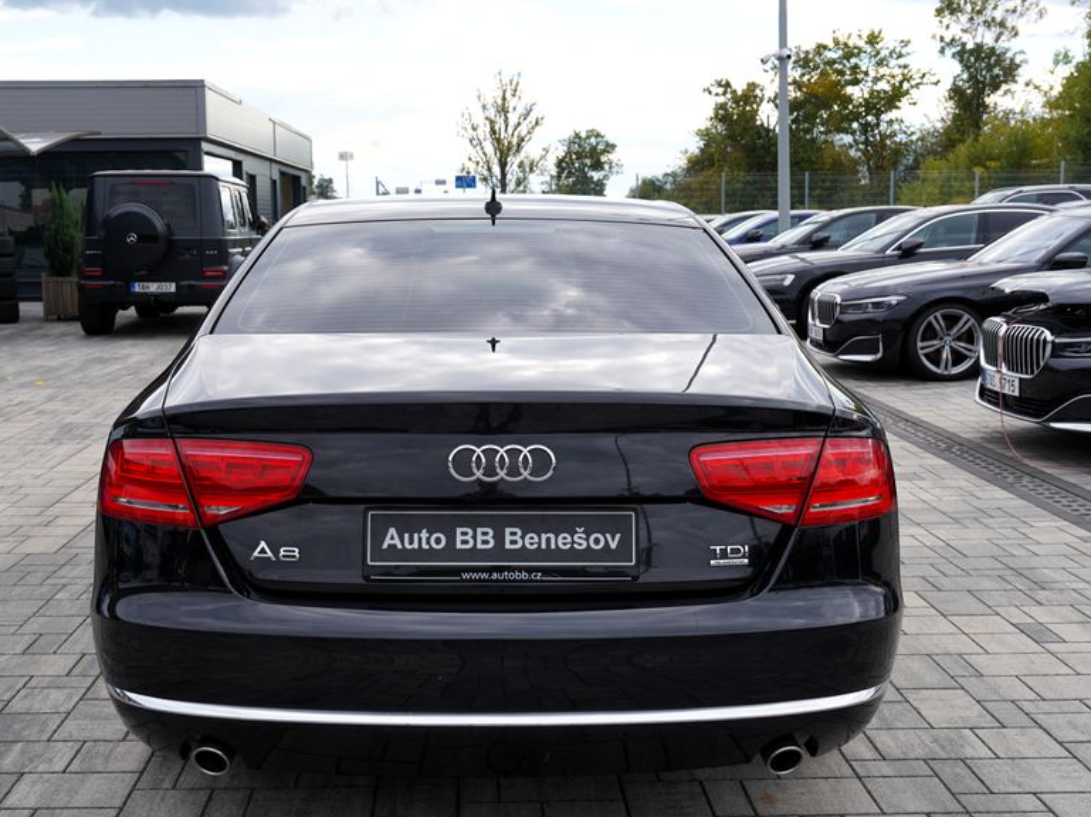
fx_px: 1292
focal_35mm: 41
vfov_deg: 35.1
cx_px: 505
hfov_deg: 45.8
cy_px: 432
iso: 100
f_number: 6.3
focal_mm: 32
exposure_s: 1/200
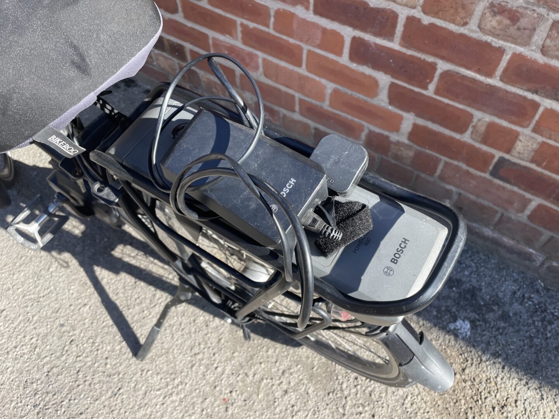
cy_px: 210
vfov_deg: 53.1
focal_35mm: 26
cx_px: 280
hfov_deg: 67.3
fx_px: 420
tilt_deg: -52.0
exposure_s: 1/744
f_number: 1.6
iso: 32
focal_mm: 4.2
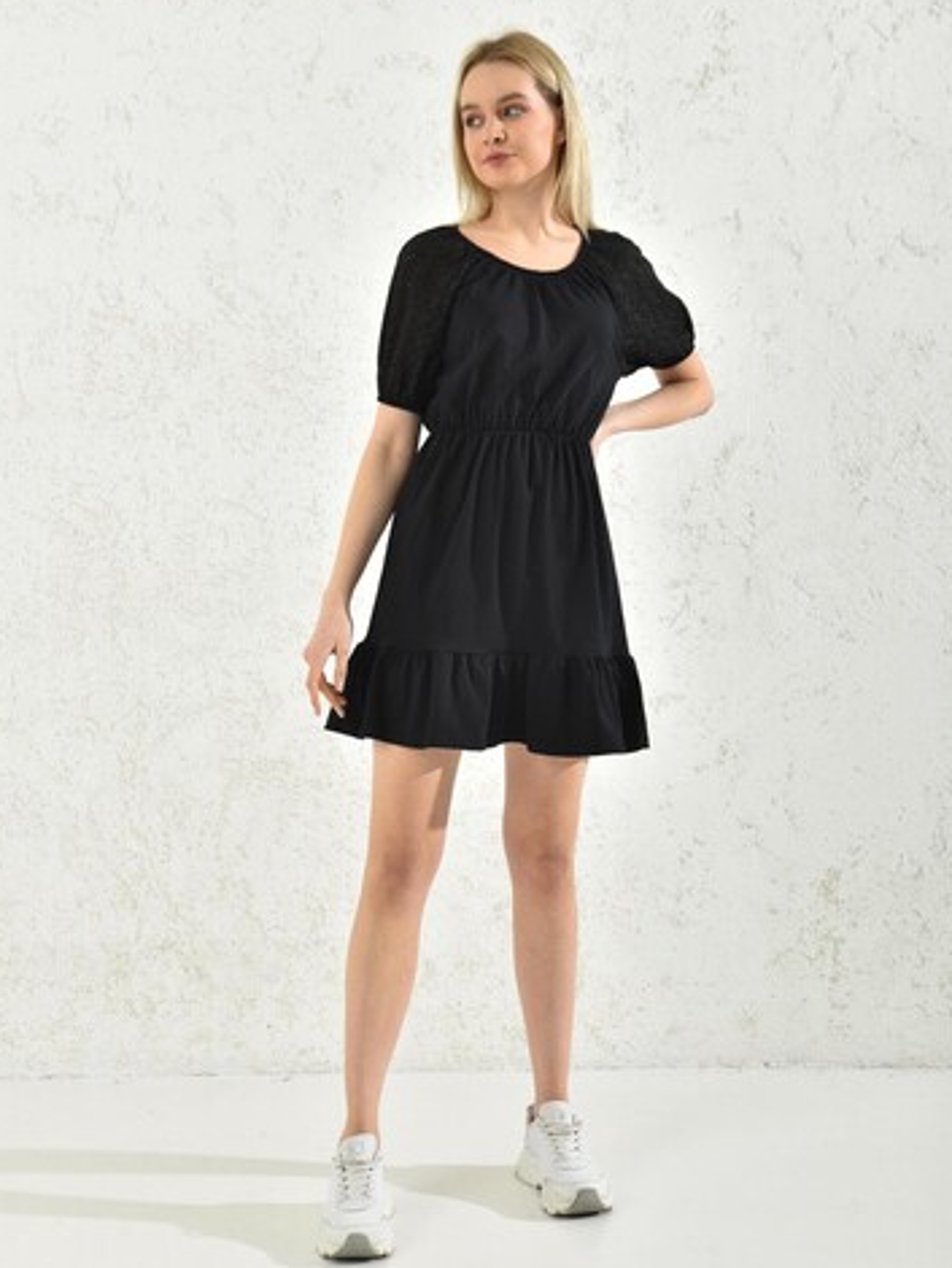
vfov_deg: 36.1
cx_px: 472
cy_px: 604
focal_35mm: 53
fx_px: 1942
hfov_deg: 27.5
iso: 100
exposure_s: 1/160
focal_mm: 48
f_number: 7.1
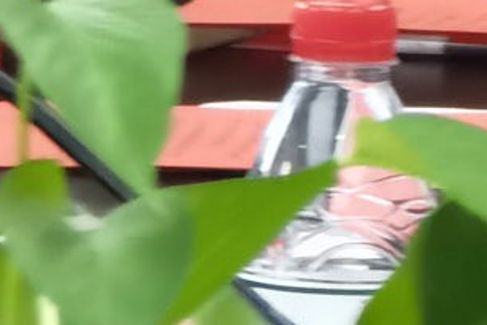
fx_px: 19732
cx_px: -773
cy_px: -309
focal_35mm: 1458
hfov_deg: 1.4
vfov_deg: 0.9
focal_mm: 28.21
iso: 400
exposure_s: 1/33.3
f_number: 4.4
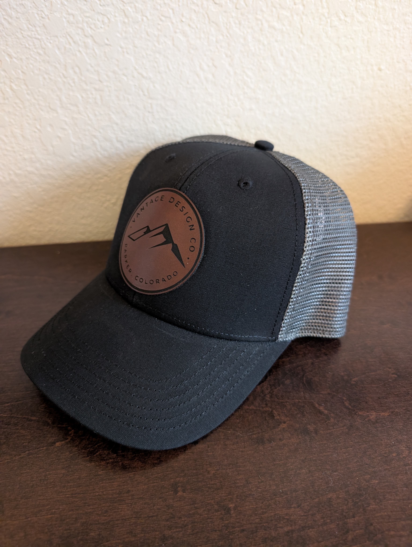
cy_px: 274
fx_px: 380
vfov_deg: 71.5
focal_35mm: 24
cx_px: 206
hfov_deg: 56.9
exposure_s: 1/26.5
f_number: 1.68
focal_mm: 6.9
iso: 588
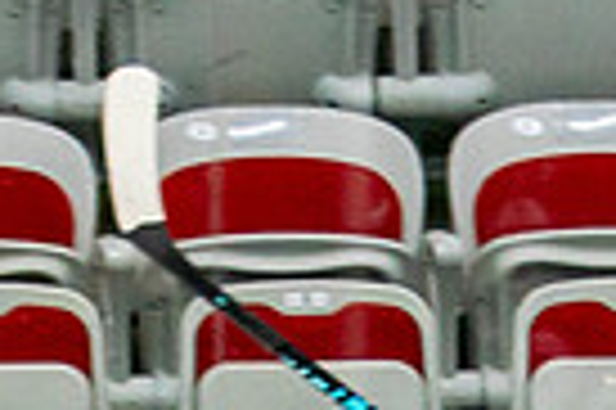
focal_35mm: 1116
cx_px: 764
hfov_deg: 1.8
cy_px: 1298
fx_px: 19073
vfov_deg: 1.2
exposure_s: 1/640
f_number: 2.8
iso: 640
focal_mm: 102
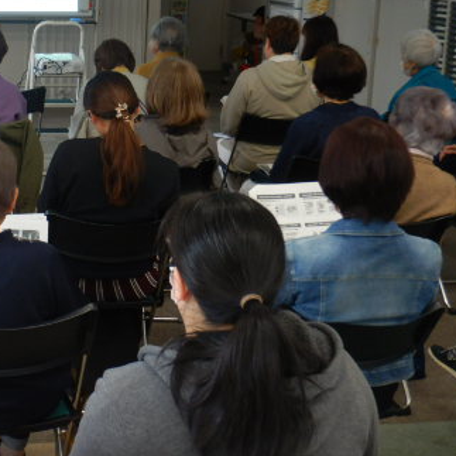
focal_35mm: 70
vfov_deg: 24.5
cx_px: 24
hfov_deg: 23.8
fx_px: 1043
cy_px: 143
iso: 200
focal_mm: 7.2
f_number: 4.2
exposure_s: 1/30
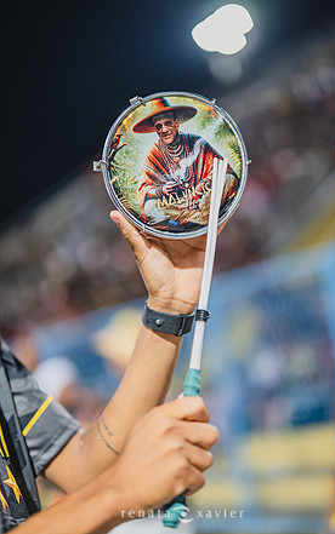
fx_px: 759
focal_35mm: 52
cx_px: 181
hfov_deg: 24.9
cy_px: 263
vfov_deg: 38.9
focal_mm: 50
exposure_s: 1/1000
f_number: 1.2
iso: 1600
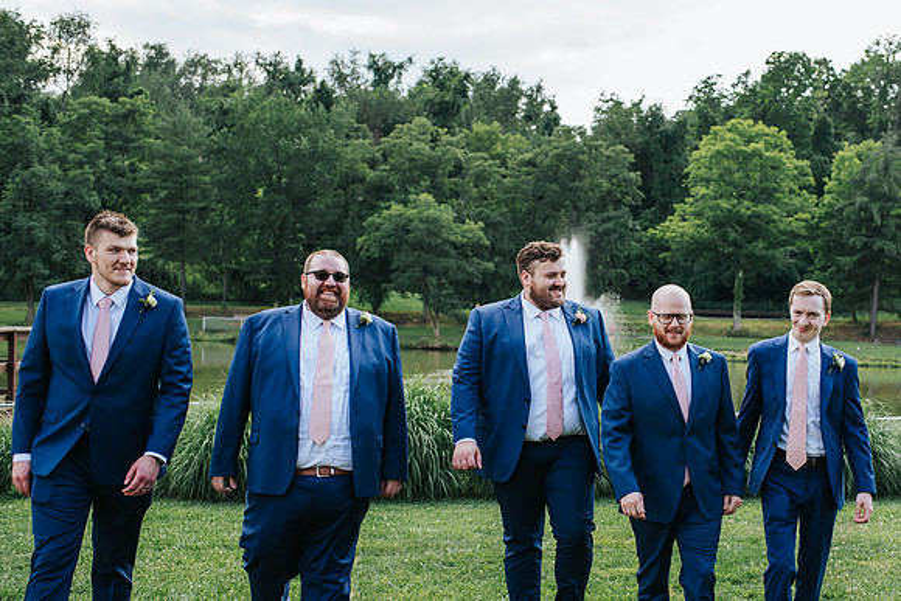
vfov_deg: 28.0
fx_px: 1203
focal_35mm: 48
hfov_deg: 40.6
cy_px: 355
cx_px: 600
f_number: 3.2
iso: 220
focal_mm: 35
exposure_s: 1/640
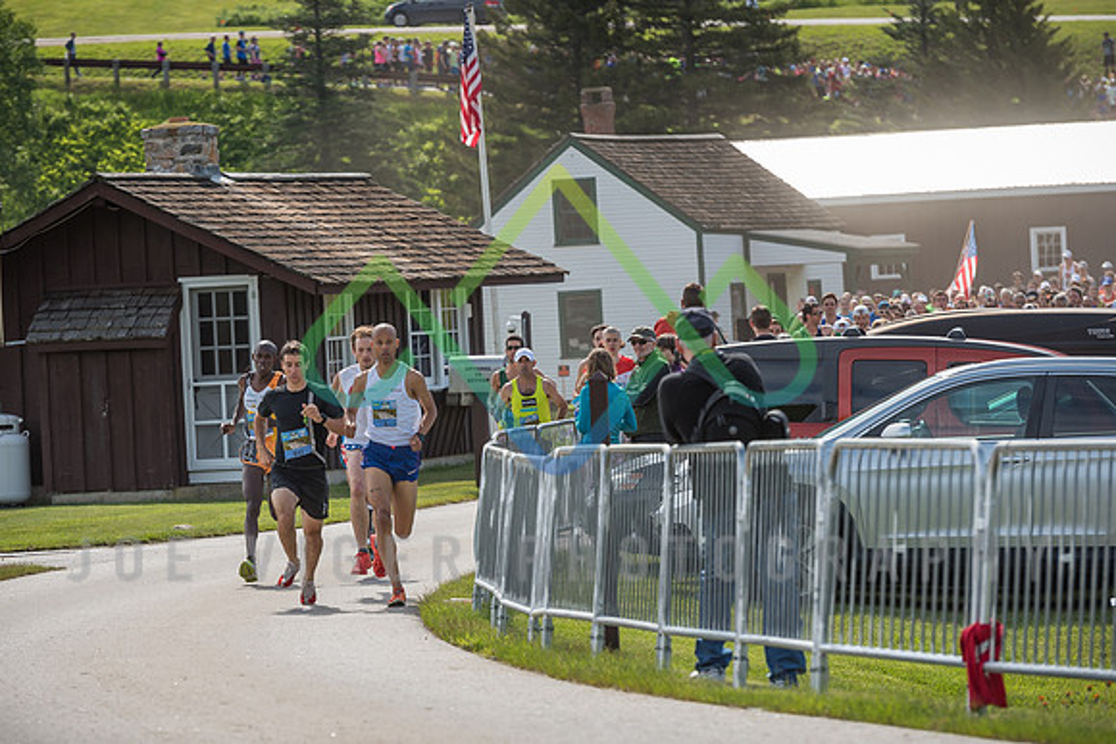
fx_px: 7427
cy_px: 426
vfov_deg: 5.7
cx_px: 401
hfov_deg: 8.6
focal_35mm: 240
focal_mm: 175
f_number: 5.6
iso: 200
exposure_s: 1/1000
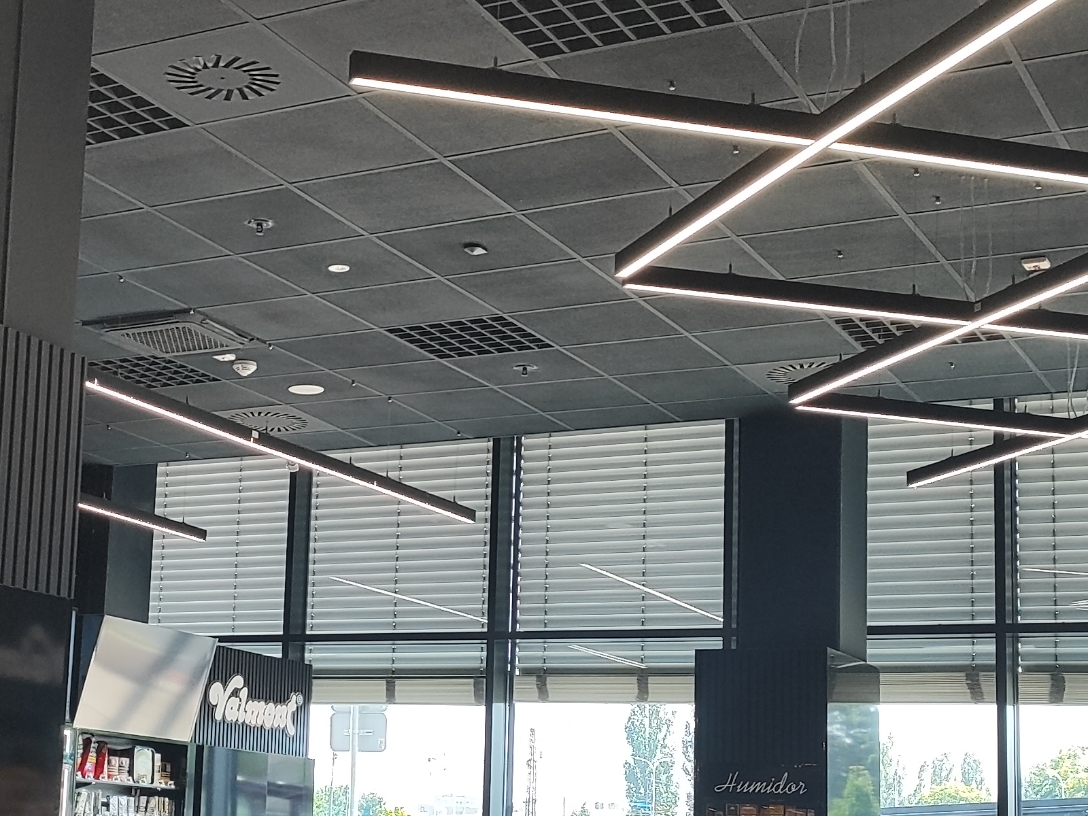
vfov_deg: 24.3
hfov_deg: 31.3
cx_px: 206
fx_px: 1886
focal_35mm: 60
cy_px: 557
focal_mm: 5.89
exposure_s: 1/100
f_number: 1.89
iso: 88
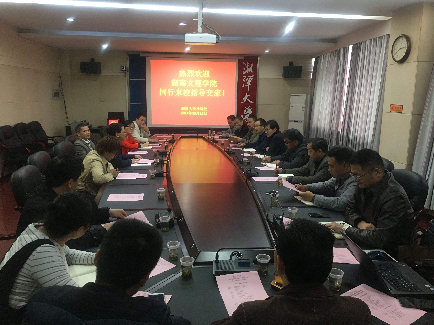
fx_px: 364
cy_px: 162
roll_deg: -1.2
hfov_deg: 61.7
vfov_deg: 48.2
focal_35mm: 29
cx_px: 217
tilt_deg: -10.3
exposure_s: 1/17
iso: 80
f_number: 2.2
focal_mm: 4.15
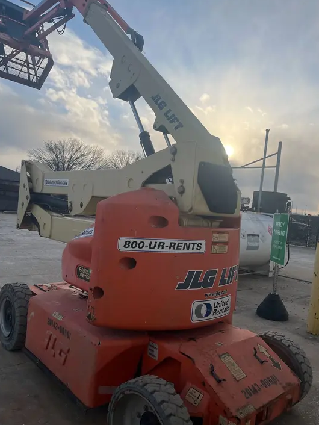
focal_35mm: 27
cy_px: 206
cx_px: 163
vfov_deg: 65.3
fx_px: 332
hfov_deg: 51.4
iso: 50
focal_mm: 5.1
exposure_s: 1/3311
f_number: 1.6
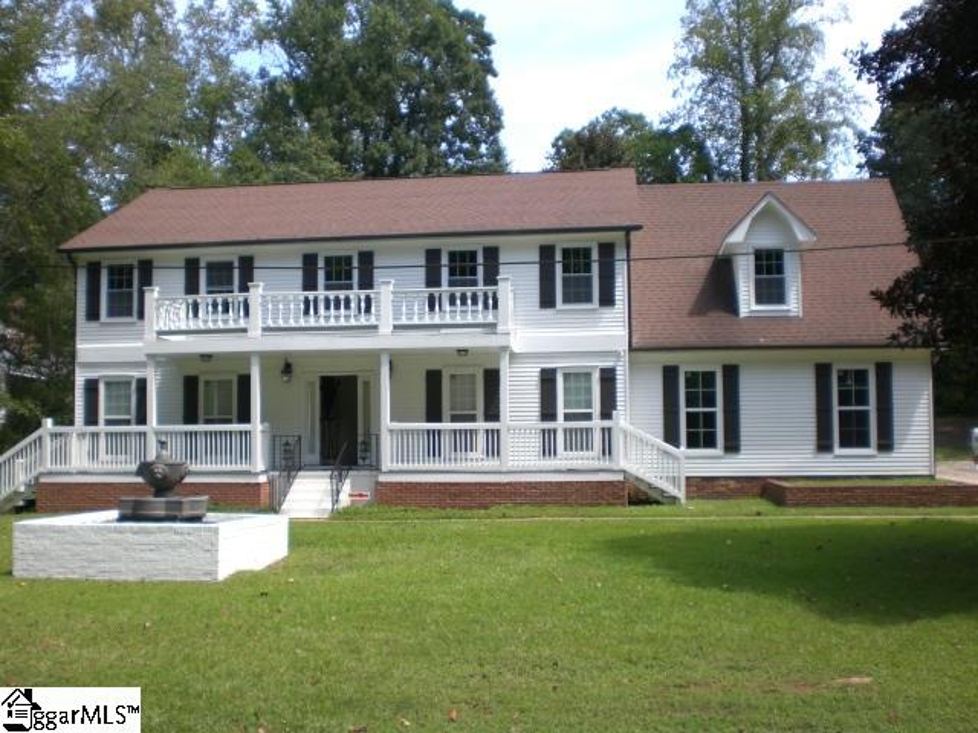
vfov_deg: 37.7
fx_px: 1074
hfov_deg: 49.0
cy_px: 366
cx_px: 489
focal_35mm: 38
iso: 50
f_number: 3.1
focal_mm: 6.3
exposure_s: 1/320
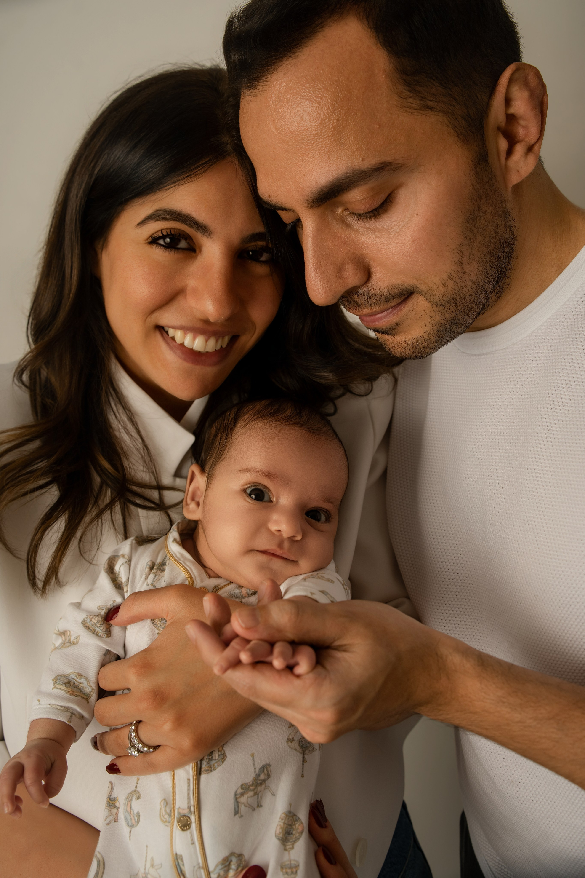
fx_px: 926
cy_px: 439
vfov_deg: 50.7
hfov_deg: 35.1
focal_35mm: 38
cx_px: 292
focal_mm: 38
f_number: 5.6
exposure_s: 1/160
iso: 125
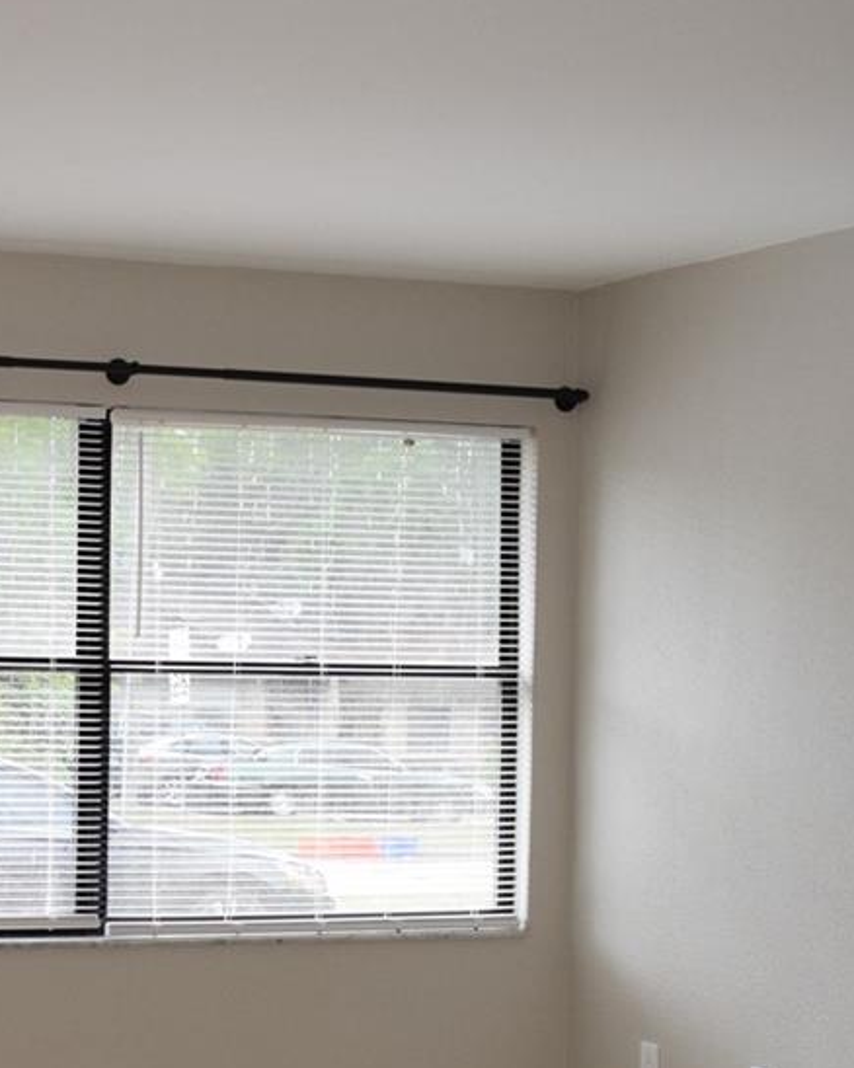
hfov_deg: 18.7
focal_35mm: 74
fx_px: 2339
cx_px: -357
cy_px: 762
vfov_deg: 25.5
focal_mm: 18
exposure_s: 1/125
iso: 800
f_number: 5.6
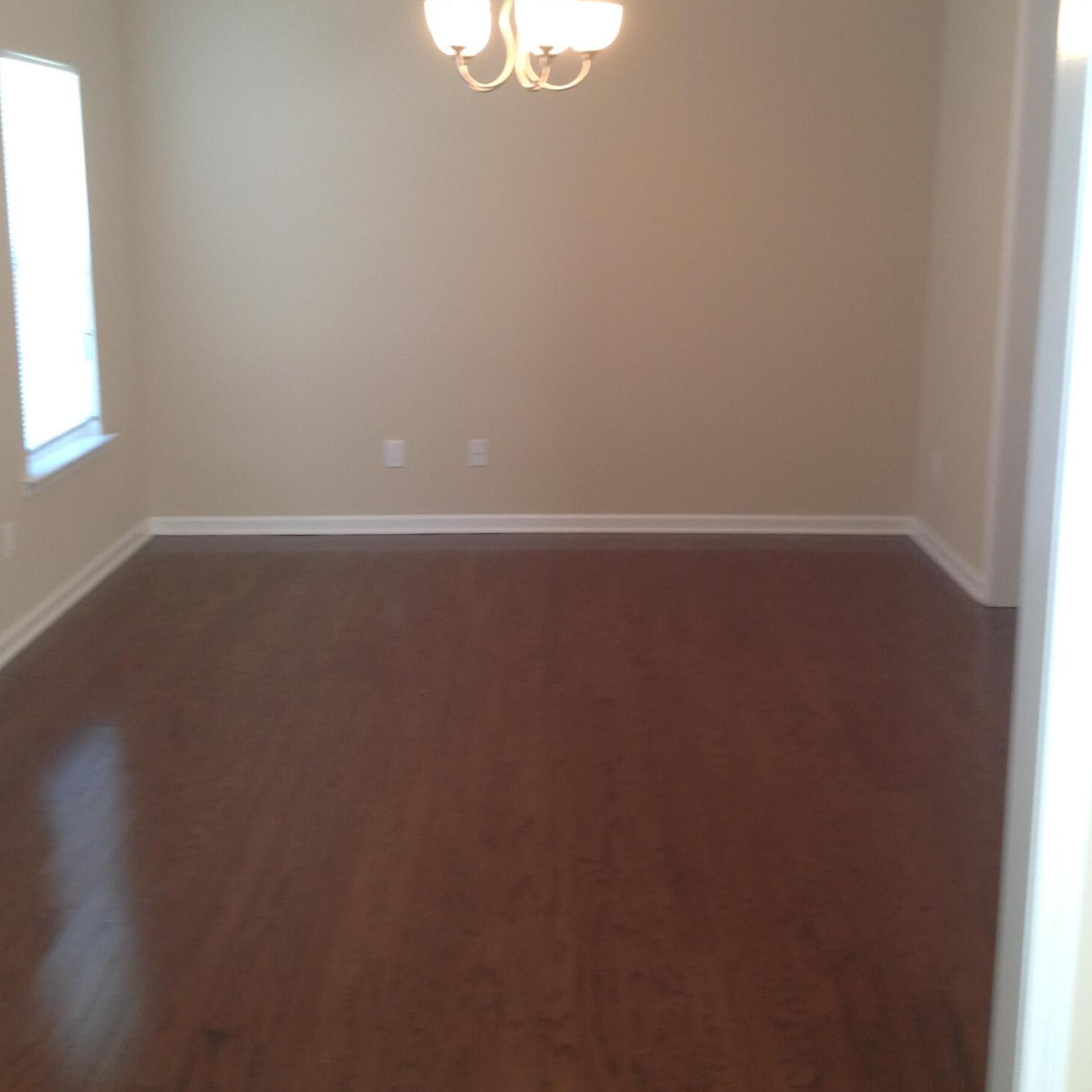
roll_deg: +0.2
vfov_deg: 39.9
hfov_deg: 40.0
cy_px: 454
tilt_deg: -7.9
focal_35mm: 42
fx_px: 1499
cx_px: 539
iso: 64
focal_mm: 4.28
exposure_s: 1/15
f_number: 2.4
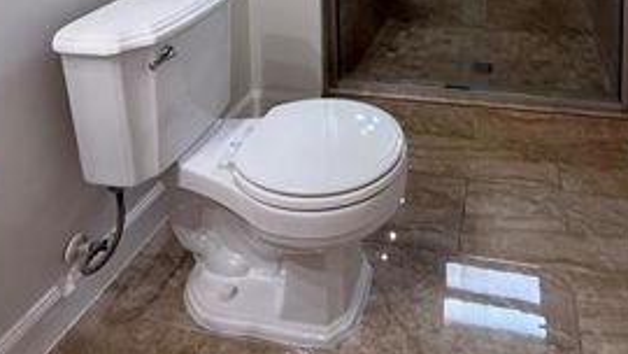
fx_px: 500
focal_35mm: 30
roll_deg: -0.2
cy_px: -137
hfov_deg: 62.3
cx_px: 431
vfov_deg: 29.1
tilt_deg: -2.4
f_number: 2.2
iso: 320
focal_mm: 2.22
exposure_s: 1/120
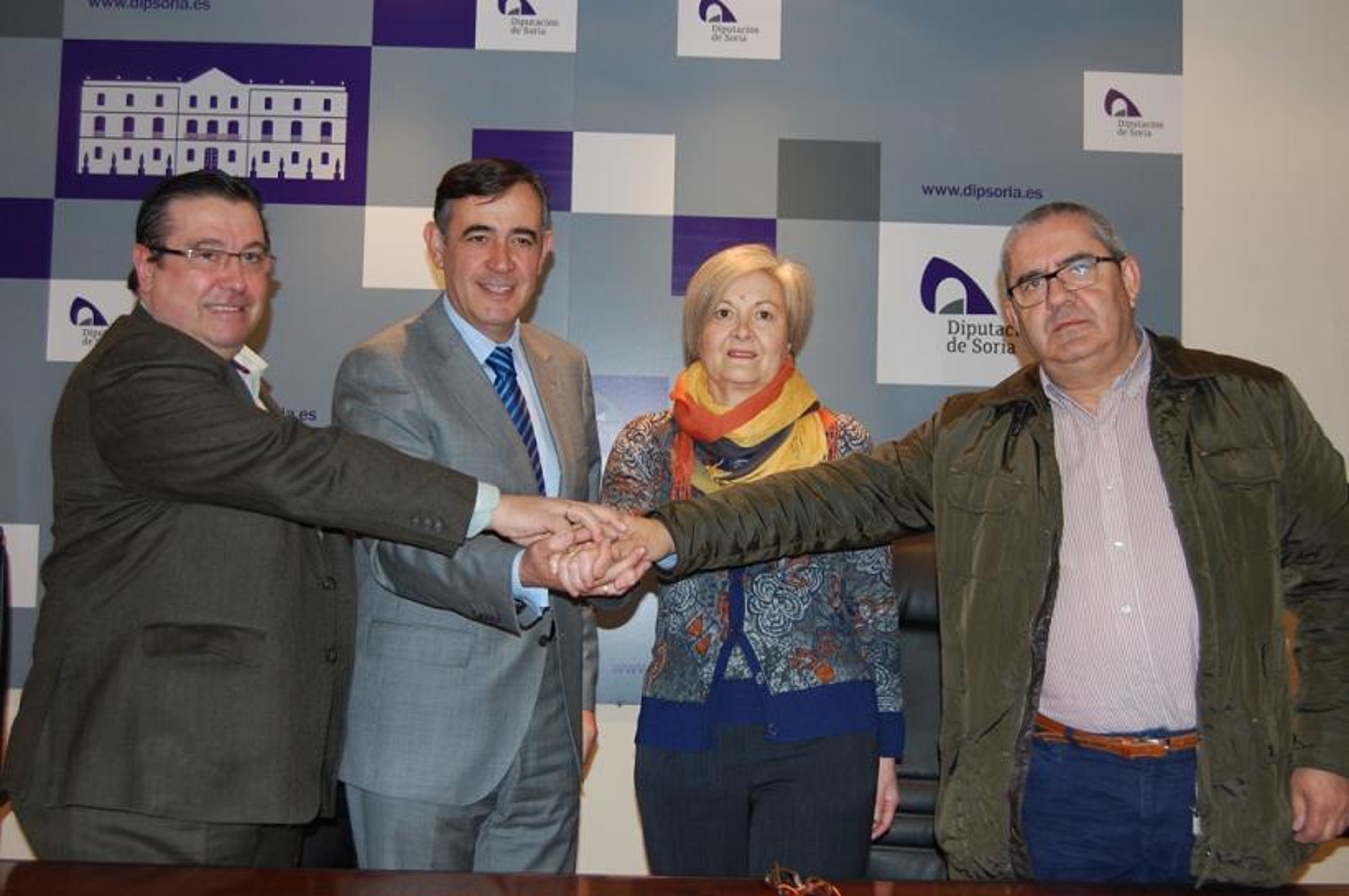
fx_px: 1572
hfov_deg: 46.4
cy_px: 448
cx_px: 674
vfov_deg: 31.8
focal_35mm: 42
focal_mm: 28
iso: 400
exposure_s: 1/60
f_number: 4.2
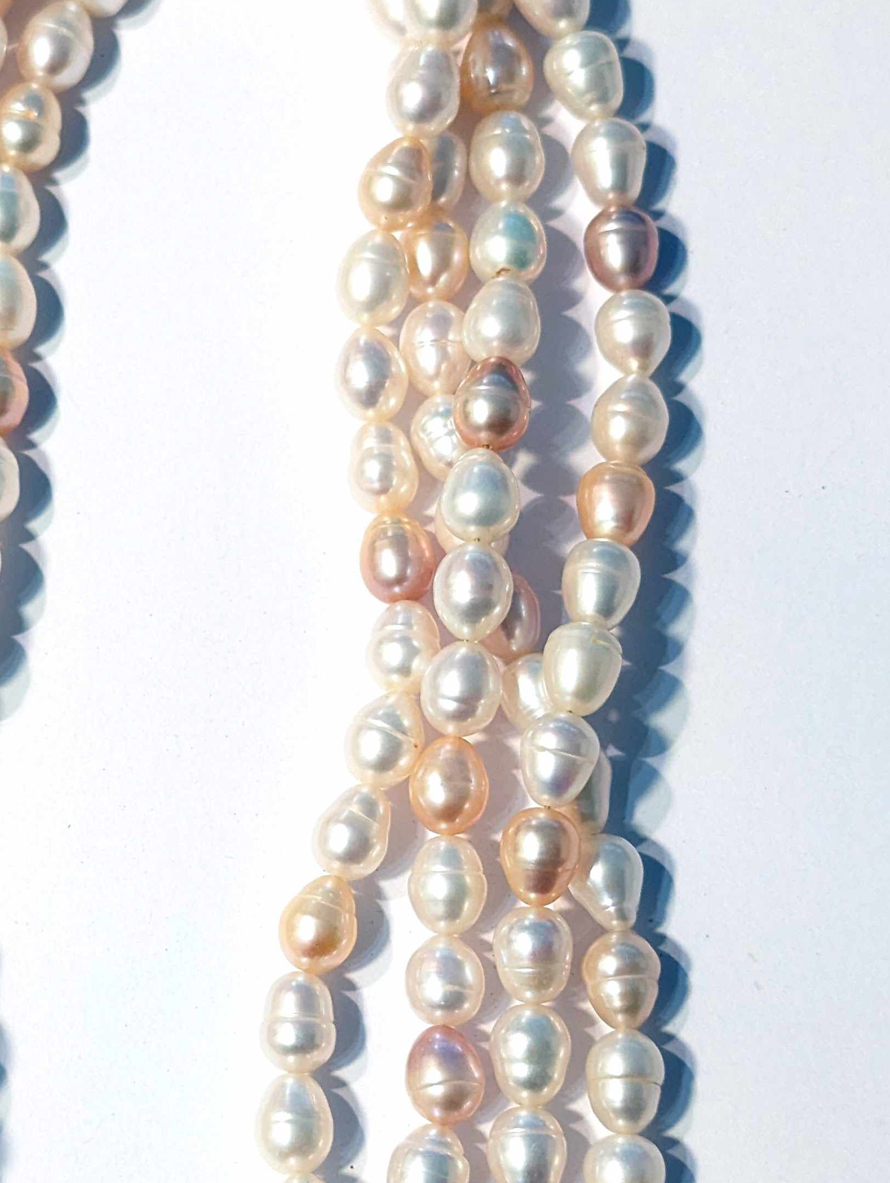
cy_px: 710
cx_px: 232
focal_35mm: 91
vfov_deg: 21.5
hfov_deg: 16.2
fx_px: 3112
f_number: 1.85
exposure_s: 1/99.9
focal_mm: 6.81
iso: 255
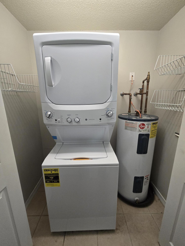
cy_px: 123
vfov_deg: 106.2
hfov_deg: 89.9
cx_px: 92
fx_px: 93
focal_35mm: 13
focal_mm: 2.2
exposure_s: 1/60
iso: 320
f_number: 2.2
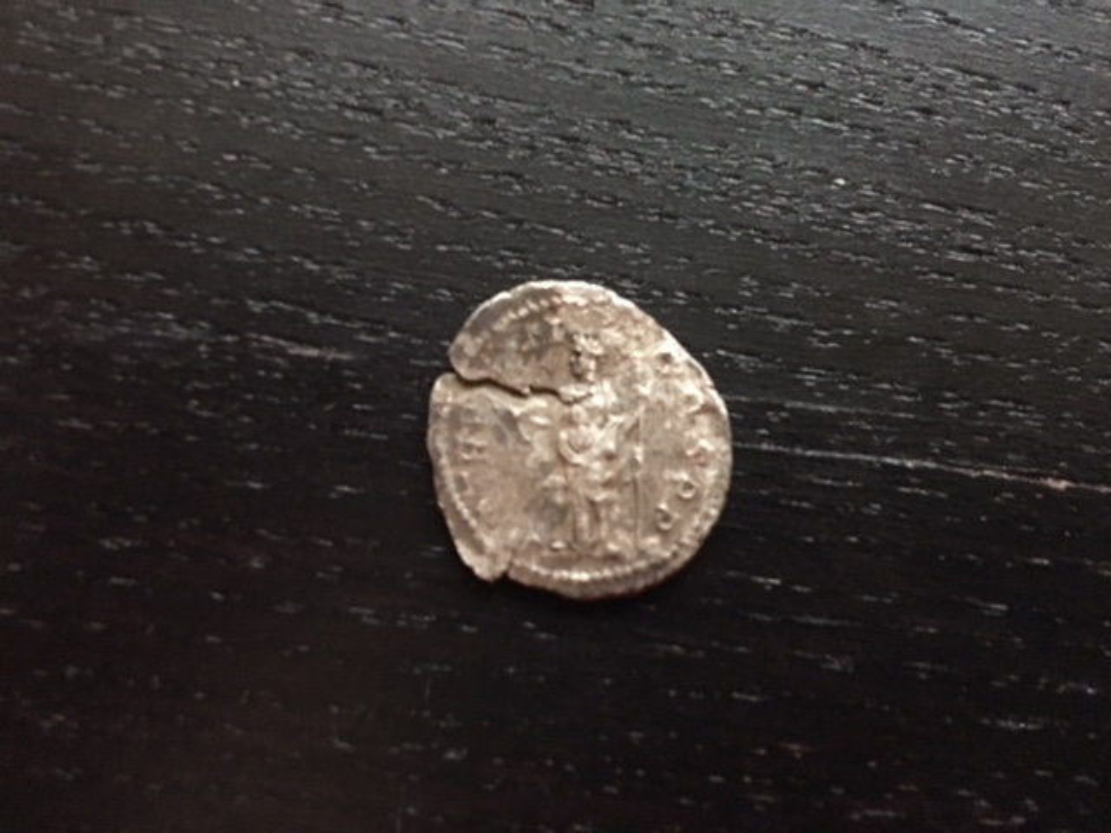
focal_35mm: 29
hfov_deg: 61.7
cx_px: 556
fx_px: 931
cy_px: 416
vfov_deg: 48.2
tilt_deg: -85.6
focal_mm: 4.15
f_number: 2.2
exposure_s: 1/4
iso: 320
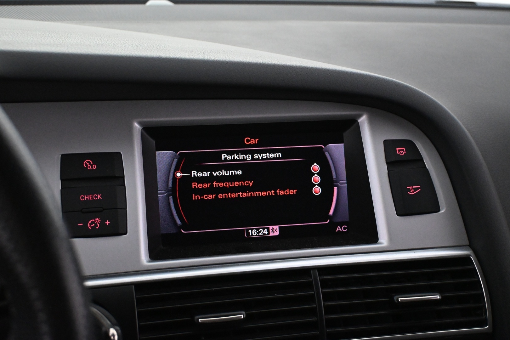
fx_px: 744
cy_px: 170
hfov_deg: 37.9
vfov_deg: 25.8
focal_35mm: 52
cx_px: 255
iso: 5000
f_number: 5.3
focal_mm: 35
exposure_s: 1/60
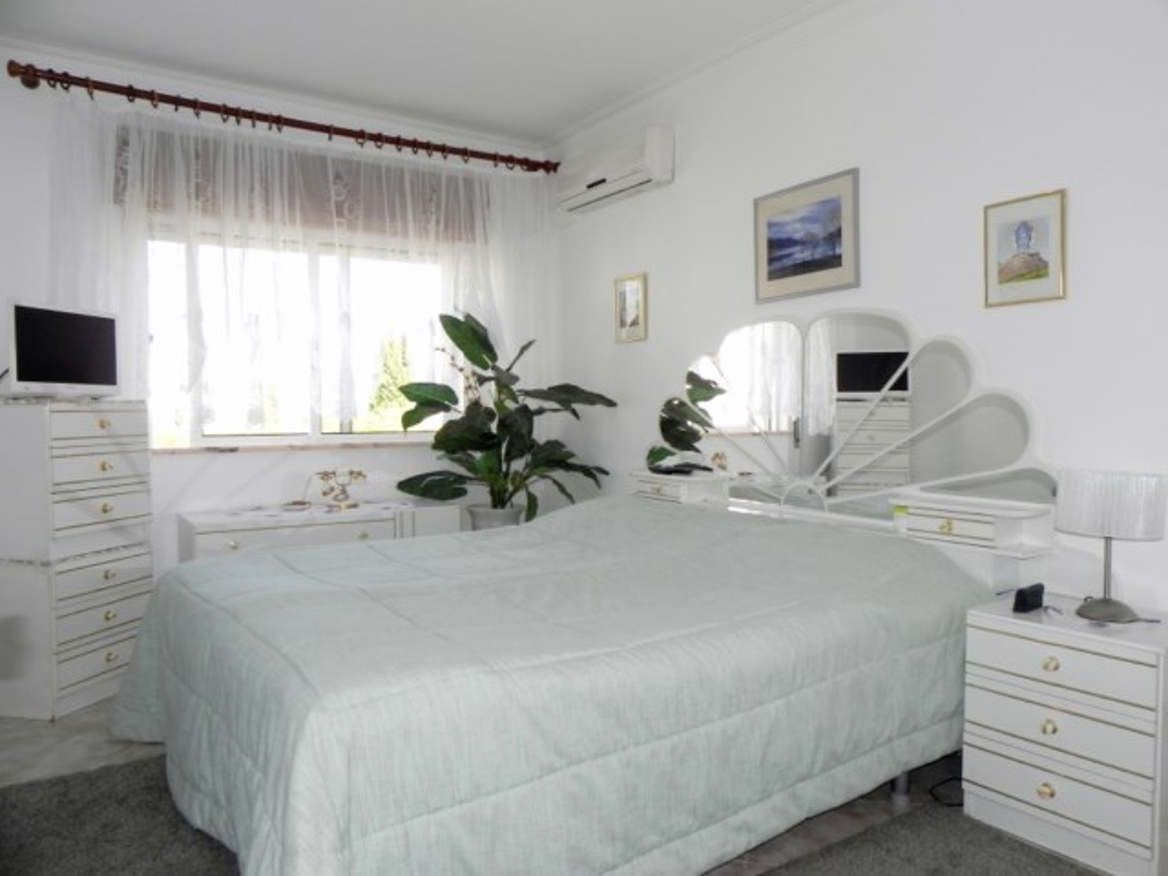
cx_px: 584
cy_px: 438
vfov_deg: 53.1
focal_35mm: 26
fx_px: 877
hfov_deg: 67.3
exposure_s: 1/140
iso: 160
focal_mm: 4.6
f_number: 4.5
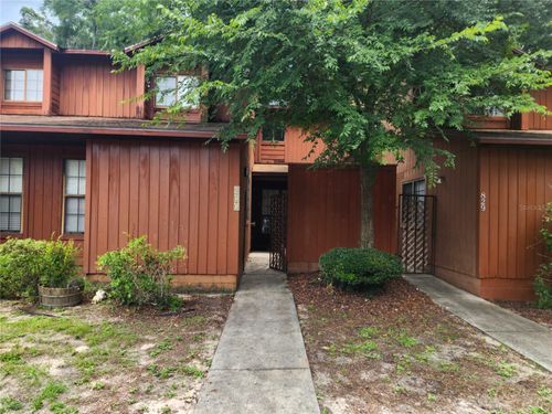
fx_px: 367
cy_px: 207
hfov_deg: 73.9
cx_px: 276
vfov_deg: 58.9
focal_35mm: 23
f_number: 1.8
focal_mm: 6.4
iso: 20
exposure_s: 1/180
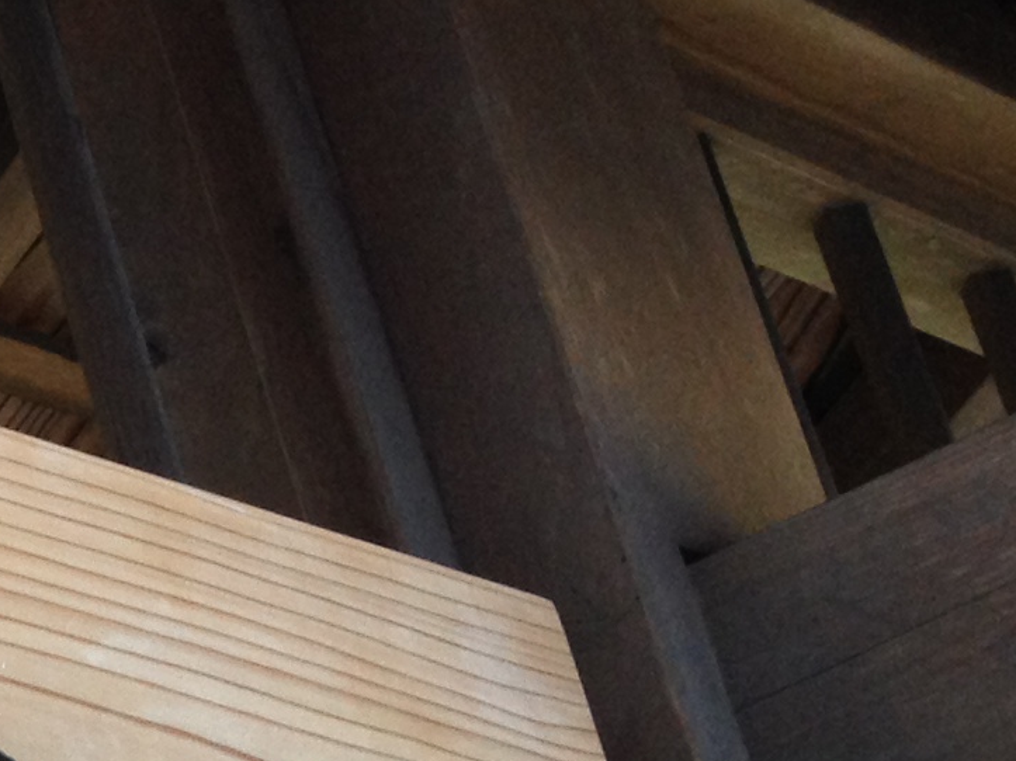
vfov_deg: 9.4
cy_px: 410
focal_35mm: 158
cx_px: -1030
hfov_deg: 11.3
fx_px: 4637
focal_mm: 4.28
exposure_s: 1/20
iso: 100
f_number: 2.4
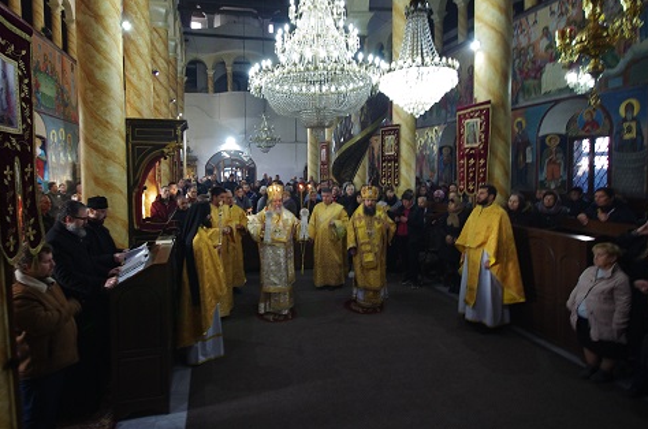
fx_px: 341
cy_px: 182
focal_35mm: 19
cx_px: 287
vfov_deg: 64.0
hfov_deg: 86.7
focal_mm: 10
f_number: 4
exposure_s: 1/25
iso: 800
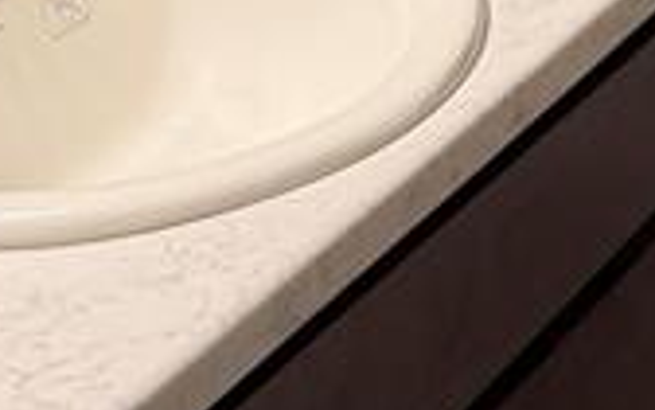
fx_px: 2071
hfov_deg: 17.1
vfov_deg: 9.4
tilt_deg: -6.0
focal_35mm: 116
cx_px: 813
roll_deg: +0.7
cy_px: -730
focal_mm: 6.76
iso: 125
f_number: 1.78
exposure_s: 1/60
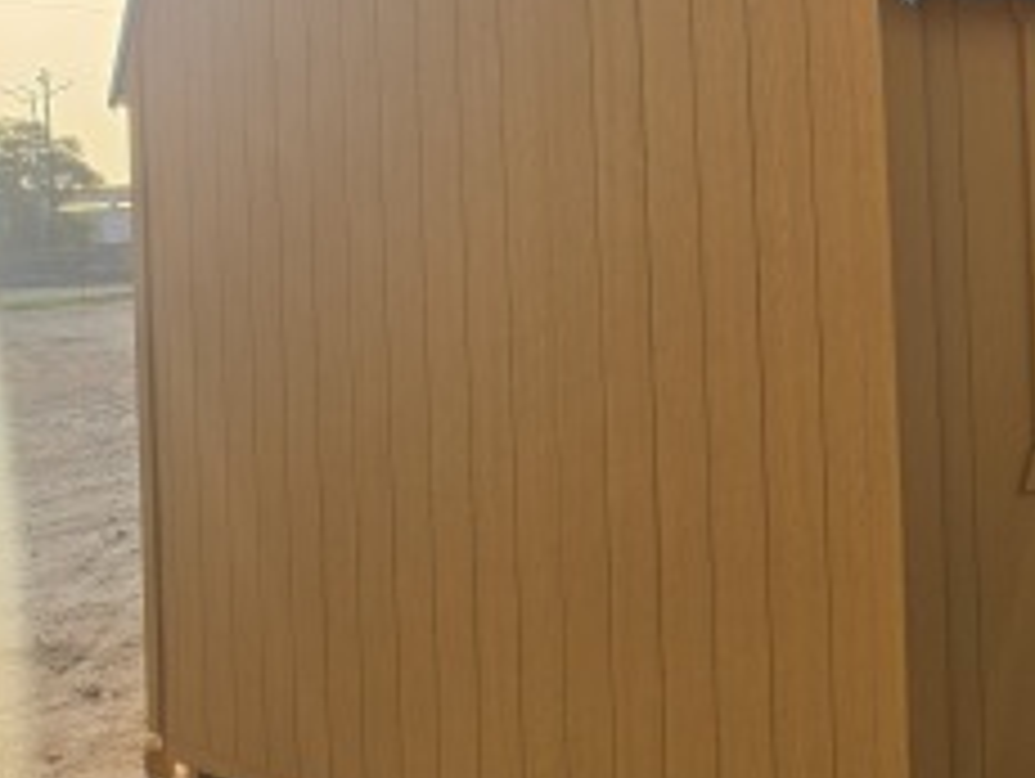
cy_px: 166
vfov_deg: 22.7
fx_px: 1916
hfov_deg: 25.7
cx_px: 1364
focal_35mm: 64
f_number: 1.4
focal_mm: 6.5
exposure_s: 1/7939
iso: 32
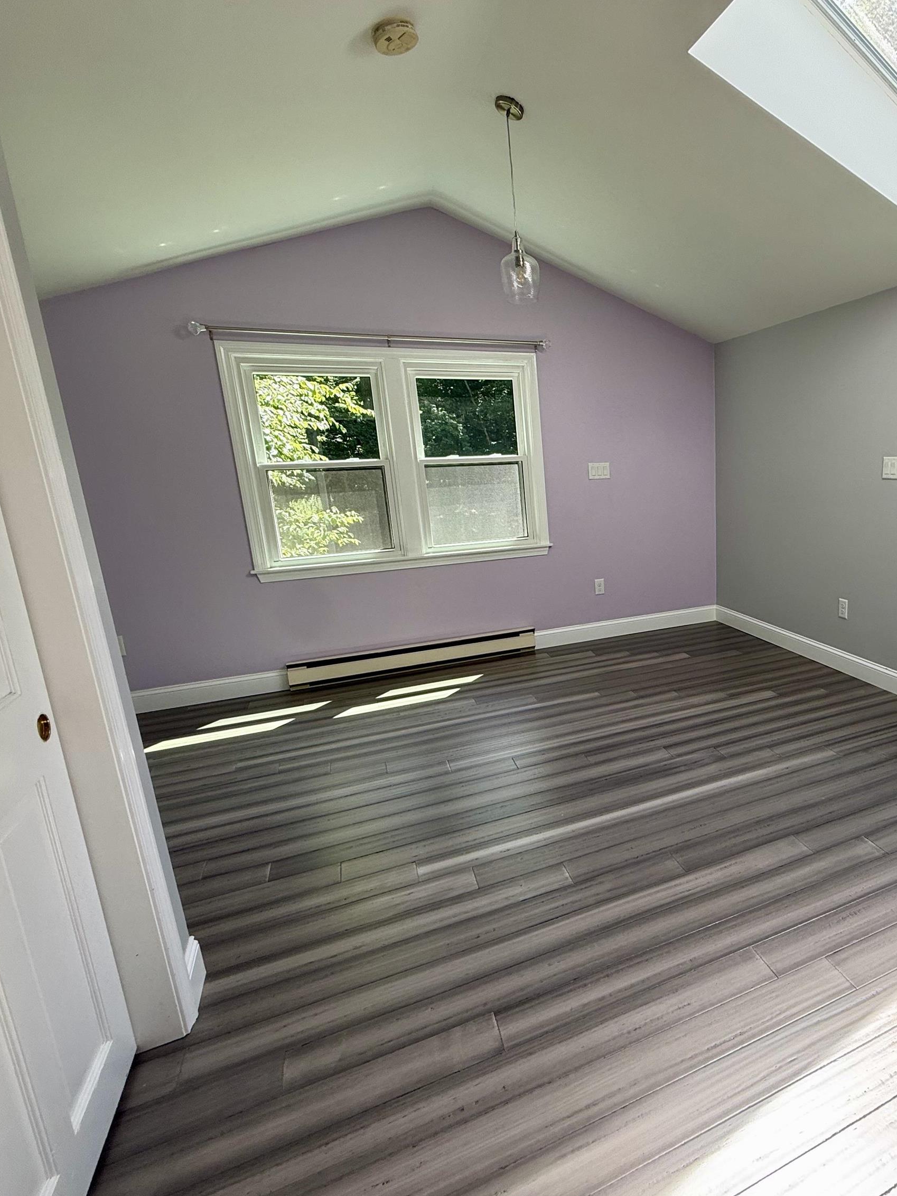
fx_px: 656
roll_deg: +1.9
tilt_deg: -12.7
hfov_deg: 64.6
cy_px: 600
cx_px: 672
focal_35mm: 19
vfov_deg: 84.7
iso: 50
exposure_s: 1/117
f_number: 2.2
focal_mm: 2.22
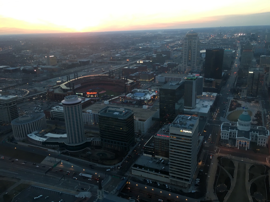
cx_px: 135
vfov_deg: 48.2
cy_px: 101
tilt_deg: -17.2
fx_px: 226
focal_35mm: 29
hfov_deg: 61.7
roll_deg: +3.3
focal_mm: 4.15
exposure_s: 1/30
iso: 50
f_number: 2.2
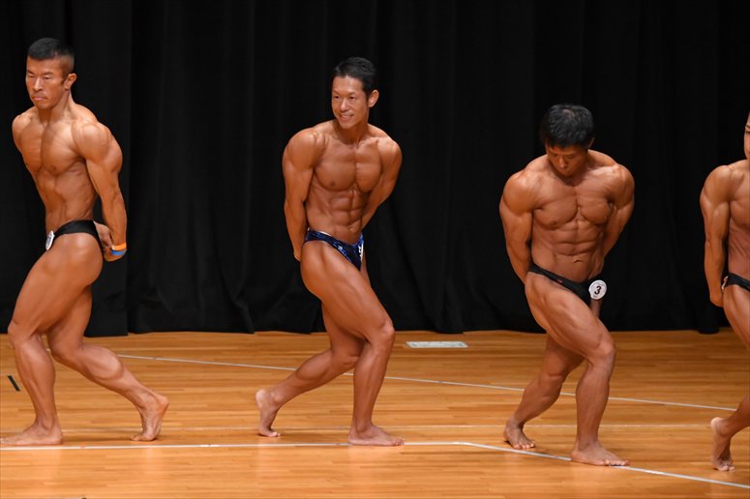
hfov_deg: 6.9
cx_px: 375
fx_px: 6247
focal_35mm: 300
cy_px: 250
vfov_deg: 4.6
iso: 4000
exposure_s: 1/400
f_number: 5.6
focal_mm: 200
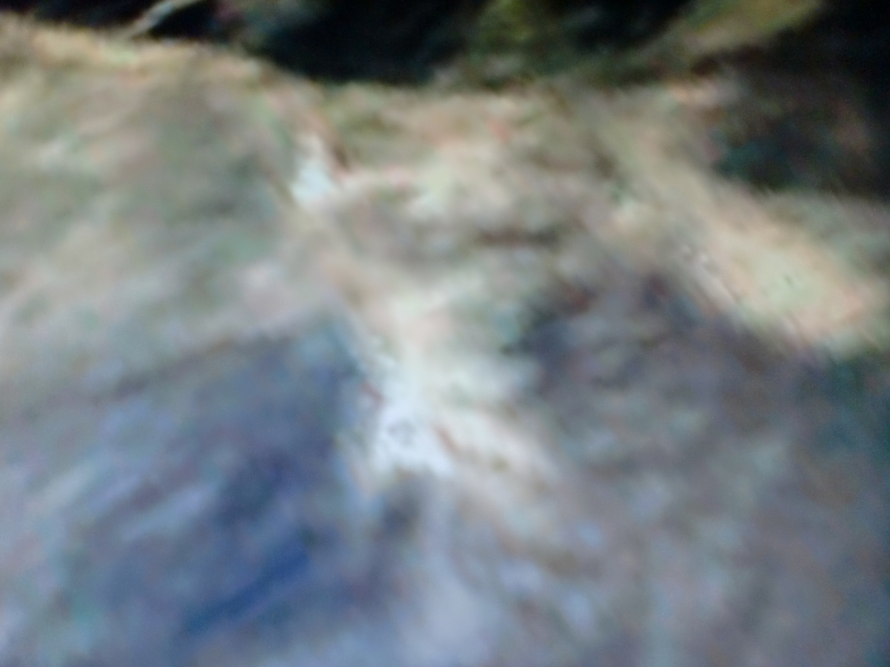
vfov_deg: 40.7
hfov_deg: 52.6
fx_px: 900
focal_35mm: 35
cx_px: 445
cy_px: 334
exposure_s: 1/60
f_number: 3.1
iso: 250
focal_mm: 6.3
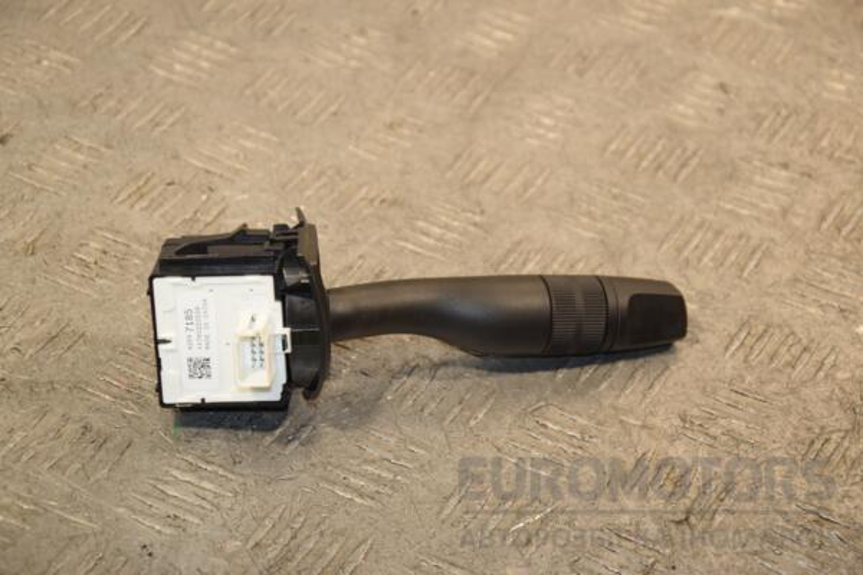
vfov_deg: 11.4
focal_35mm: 120
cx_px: 432
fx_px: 2876
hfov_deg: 17.1
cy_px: 288
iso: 800
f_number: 6.3
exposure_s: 1/200
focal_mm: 80
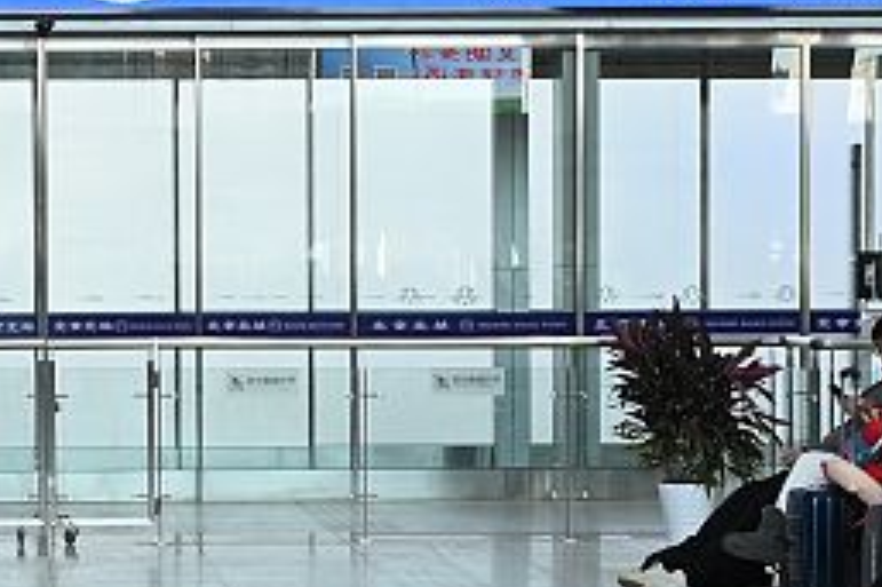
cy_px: 415
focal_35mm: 140
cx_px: 130
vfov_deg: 9.8
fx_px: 3428
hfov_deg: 14.5
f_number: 11
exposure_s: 1/25
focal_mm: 30
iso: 250
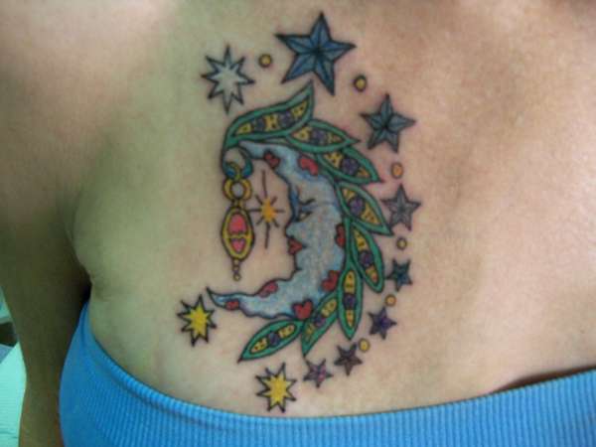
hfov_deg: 52.6
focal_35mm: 35
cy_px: 224
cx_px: 298
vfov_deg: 40.7
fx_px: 603
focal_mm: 6.2
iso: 400
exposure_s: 1/40
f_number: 3.5
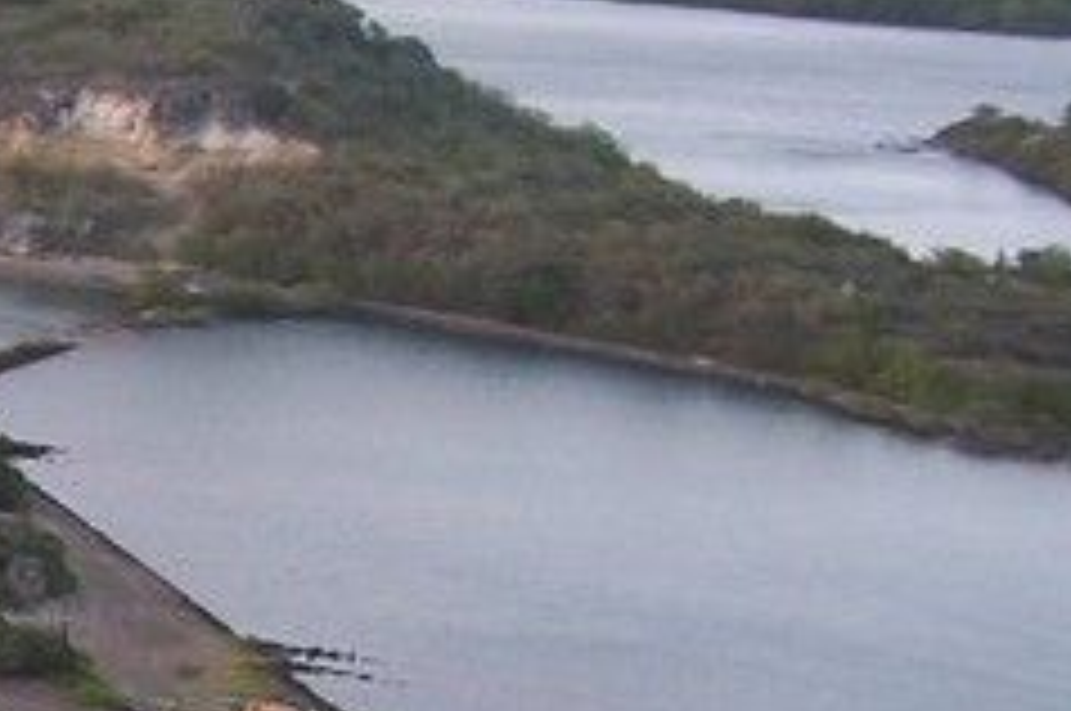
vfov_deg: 10.2
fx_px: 3951
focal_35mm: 133
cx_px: -706
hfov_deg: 14.1
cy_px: 747
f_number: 2.8
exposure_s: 1/125
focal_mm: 6.3
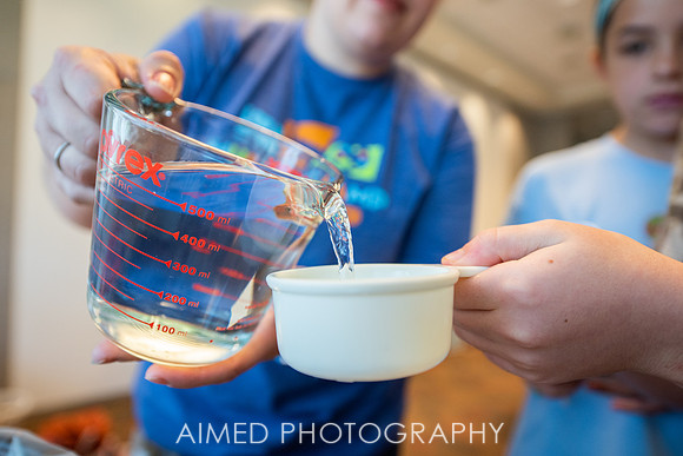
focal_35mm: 25
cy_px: 228
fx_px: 469
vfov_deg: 51.9
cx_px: 342
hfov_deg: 72.2
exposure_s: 1/400
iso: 800
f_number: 2.8
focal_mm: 24
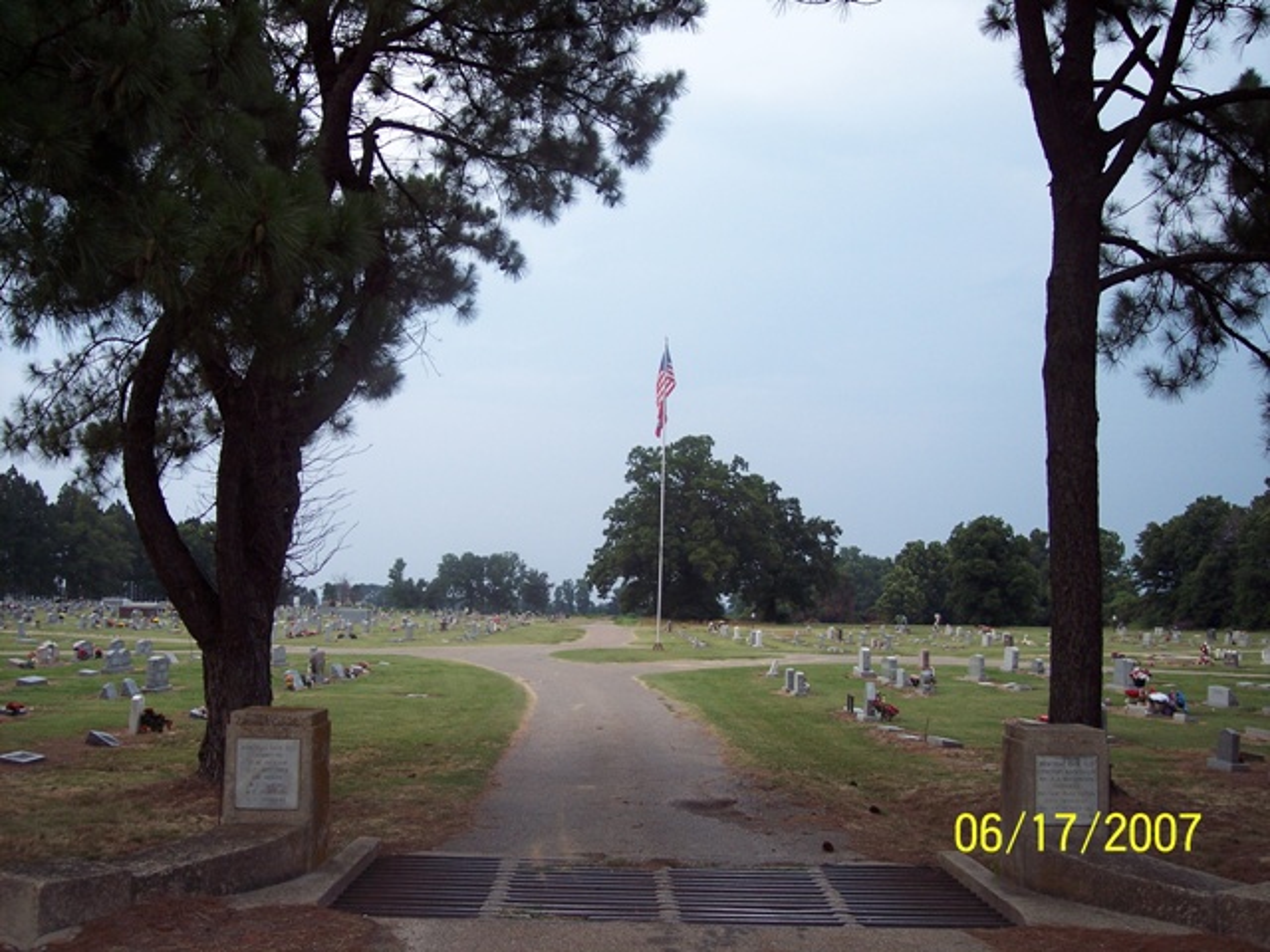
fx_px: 1431
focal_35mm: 39
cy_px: 476
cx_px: 635
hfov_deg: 47.9
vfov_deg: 36.8
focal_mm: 8
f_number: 2.8
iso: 100
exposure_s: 1/90
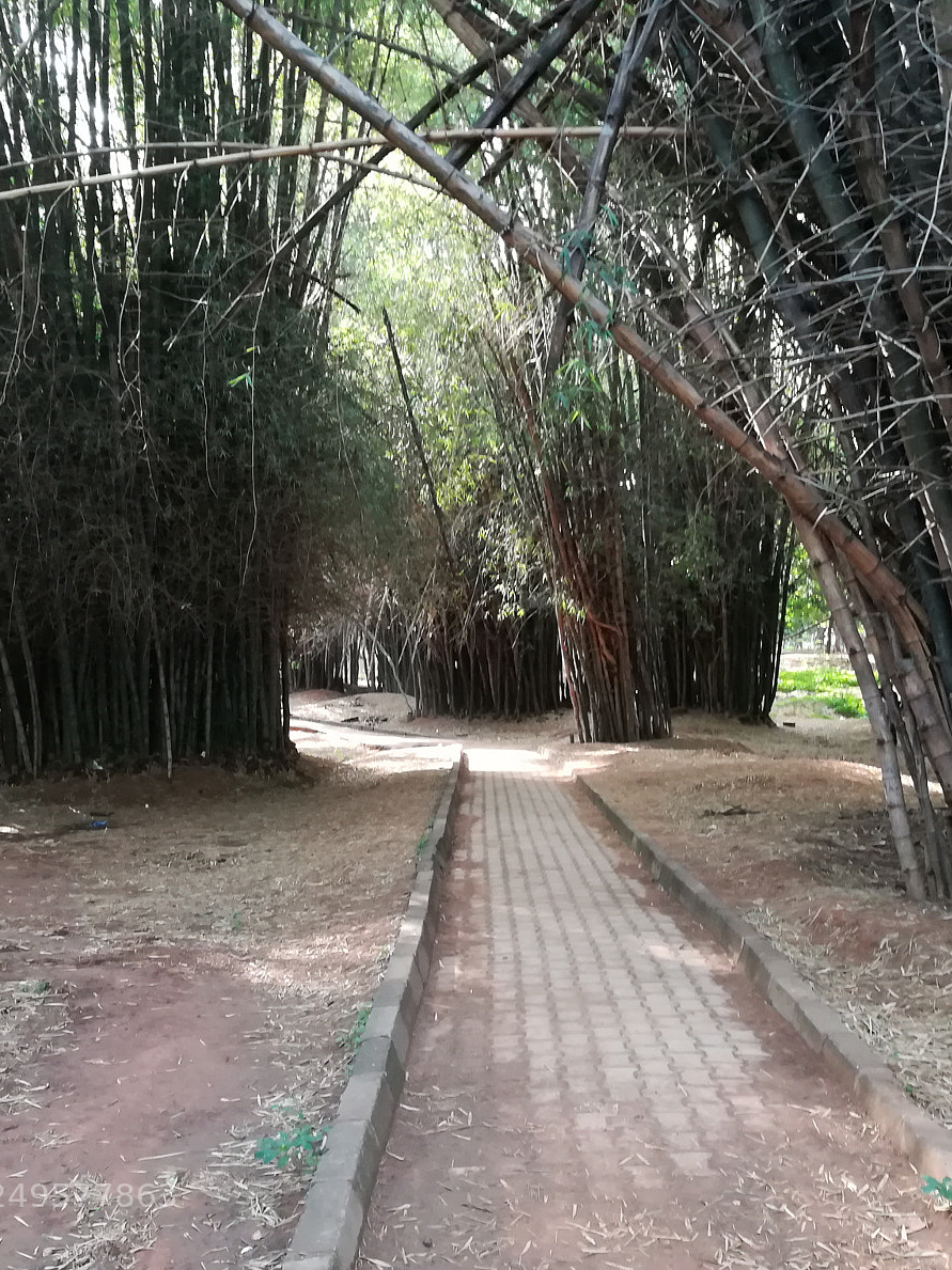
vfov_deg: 52.6
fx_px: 1284
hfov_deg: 40.7
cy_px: 639
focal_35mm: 35
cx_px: 472
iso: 320
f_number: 2.2
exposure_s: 1/30
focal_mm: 3.83
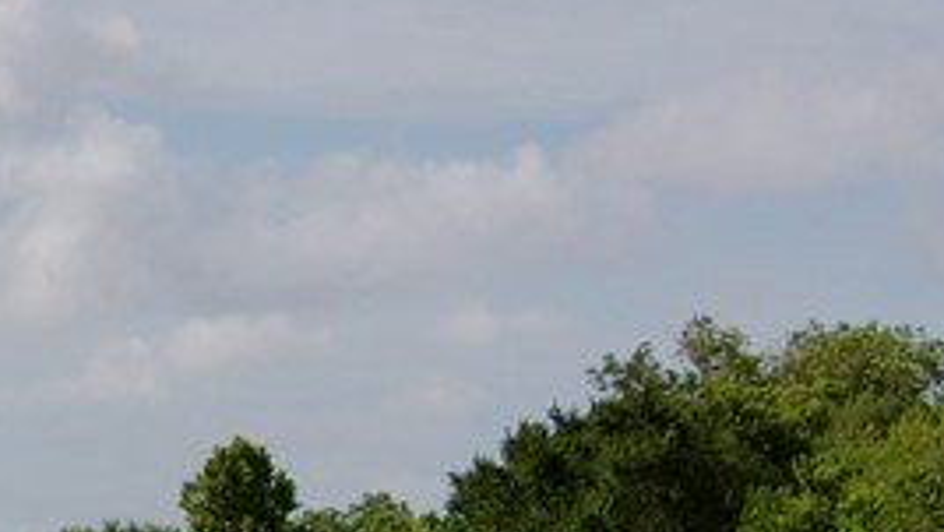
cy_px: 666
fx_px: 5587
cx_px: -243
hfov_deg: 9.5
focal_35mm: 223
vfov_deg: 5.4
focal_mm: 35
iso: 100
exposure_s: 1/800
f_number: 6.3
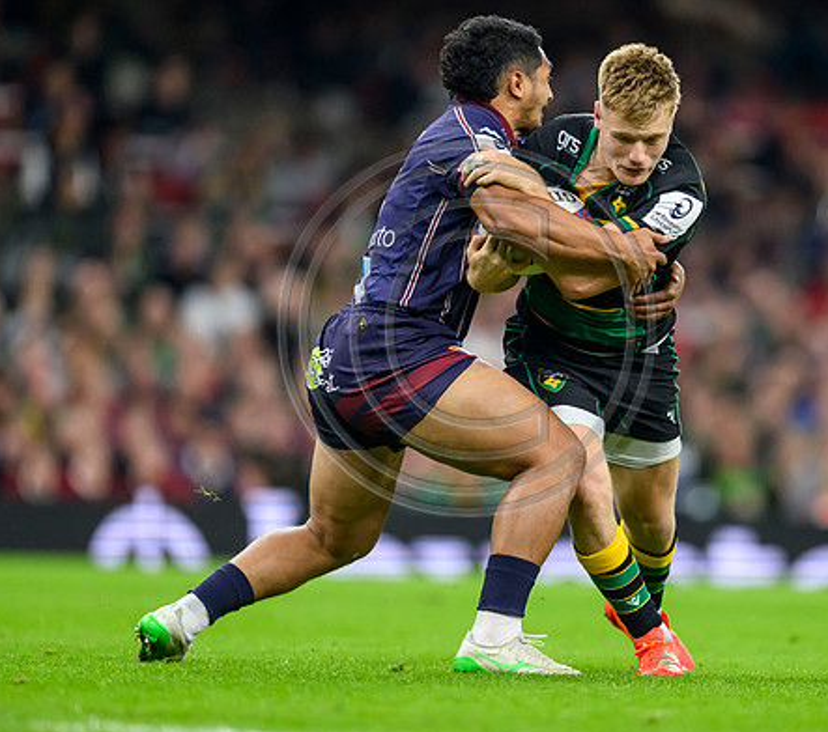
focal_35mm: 548
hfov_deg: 3.4
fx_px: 14002
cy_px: 327
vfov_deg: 3.0
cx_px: 623
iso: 5000
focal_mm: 400
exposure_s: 1/2500
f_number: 3.2
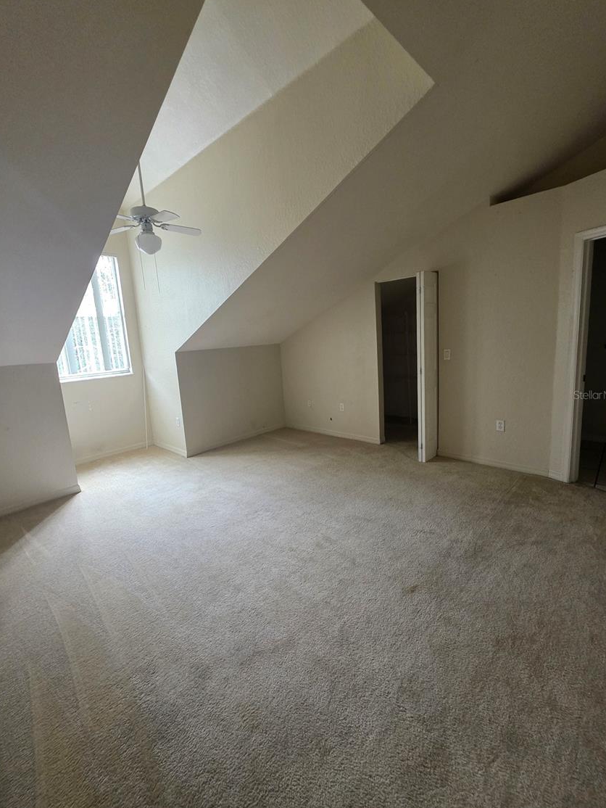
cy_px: 395
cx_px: 299
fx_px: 327
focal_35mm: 14
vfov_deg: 102.0
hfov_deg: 85.7
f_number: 1.9
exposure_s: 1/100
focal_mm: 2.2
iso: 500
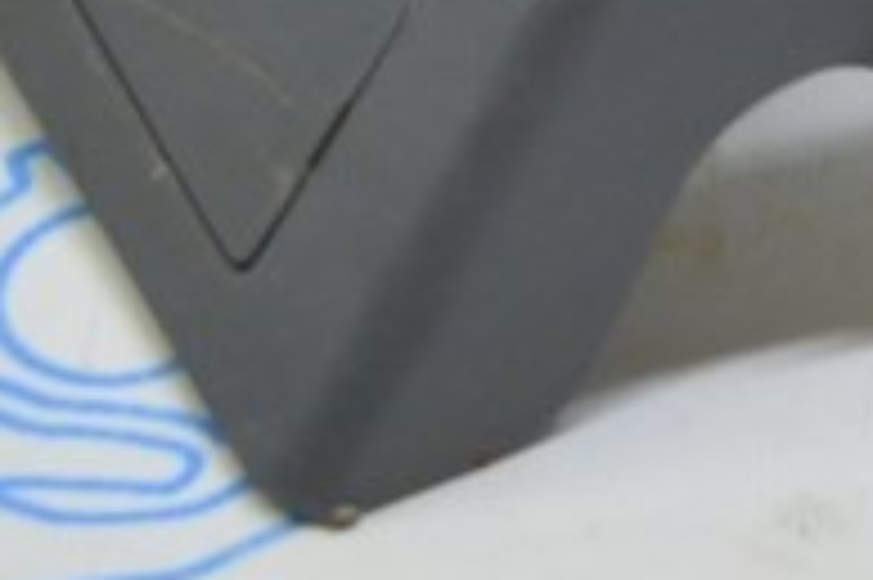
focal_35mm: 278
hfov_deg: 7.2
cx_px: 1724
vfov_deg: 4.8
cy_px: -803
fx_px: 6727
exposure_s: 1/20
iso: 400
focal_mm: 35
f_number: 5.6
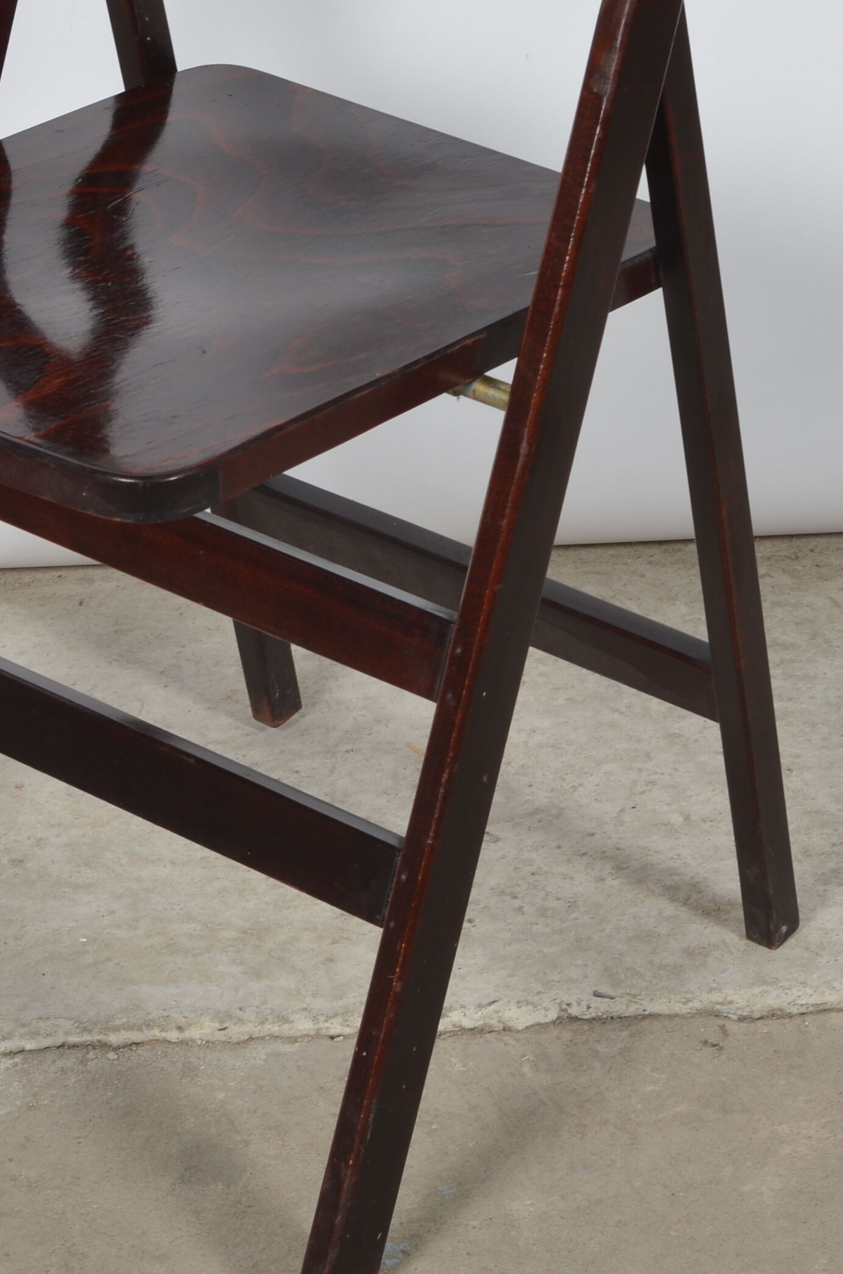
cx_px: 293
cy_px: 218
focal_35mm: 133
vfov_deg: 15.3
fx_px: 4693
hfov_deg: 10.3
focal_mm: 50
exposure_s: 1/125
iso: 100
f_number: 11
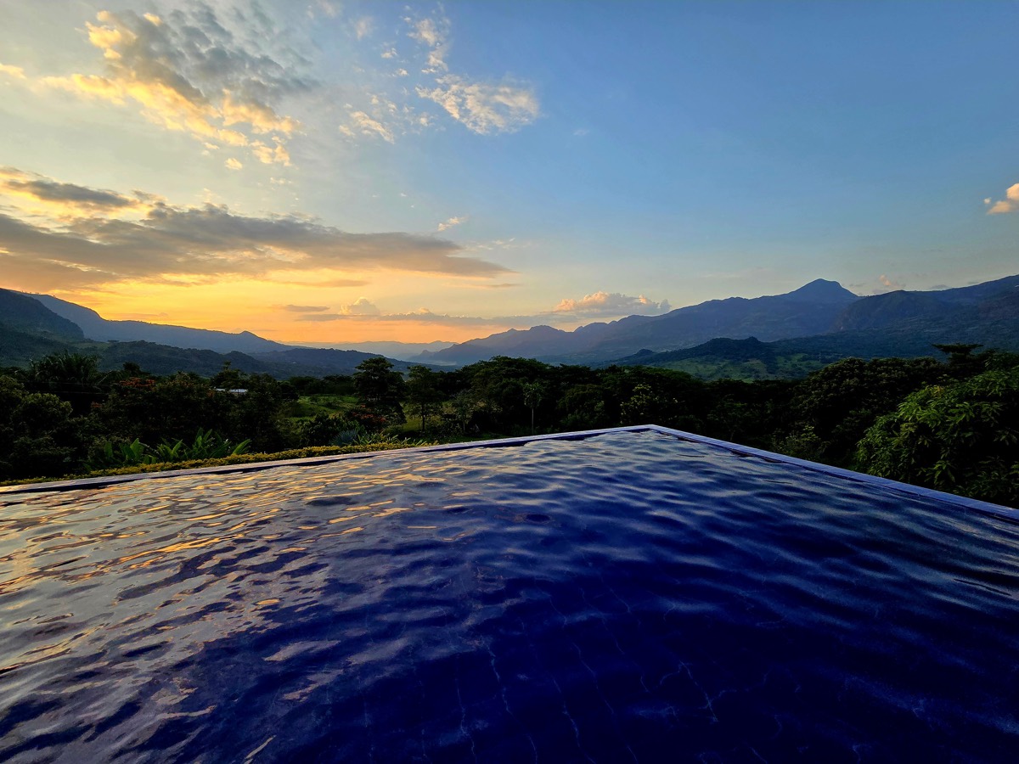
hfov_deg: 106.2
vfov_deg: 89.9
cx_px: 510
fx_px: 383
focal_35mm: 13
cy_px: 382
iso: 80
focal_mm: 2.2
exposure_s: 1/769
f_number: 2.2
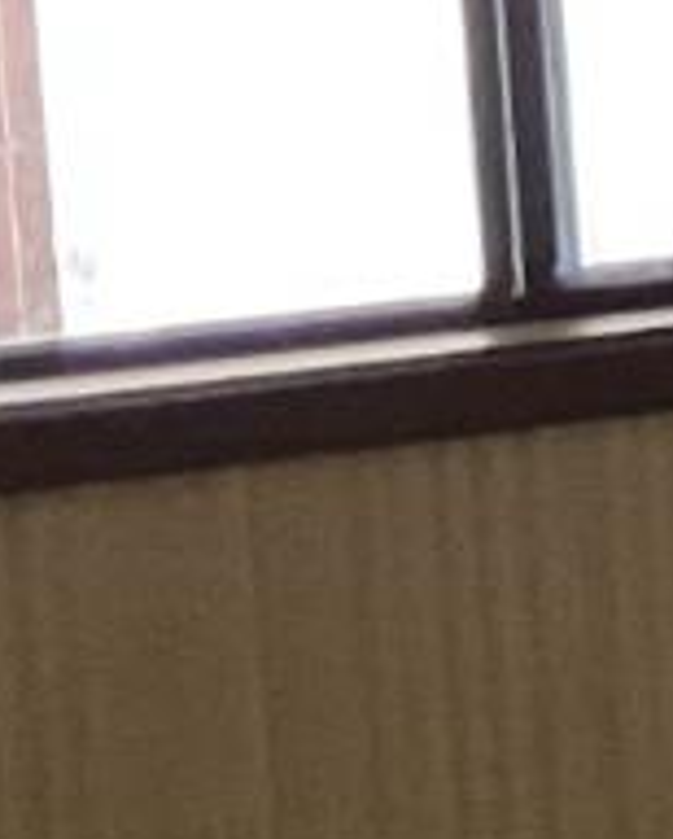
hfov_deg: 5.8
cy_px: 107
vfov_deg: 8.7
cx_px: 2902
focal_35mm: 221
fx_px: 5494
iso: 320
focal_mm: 3
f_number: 1.8
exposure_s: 1/40
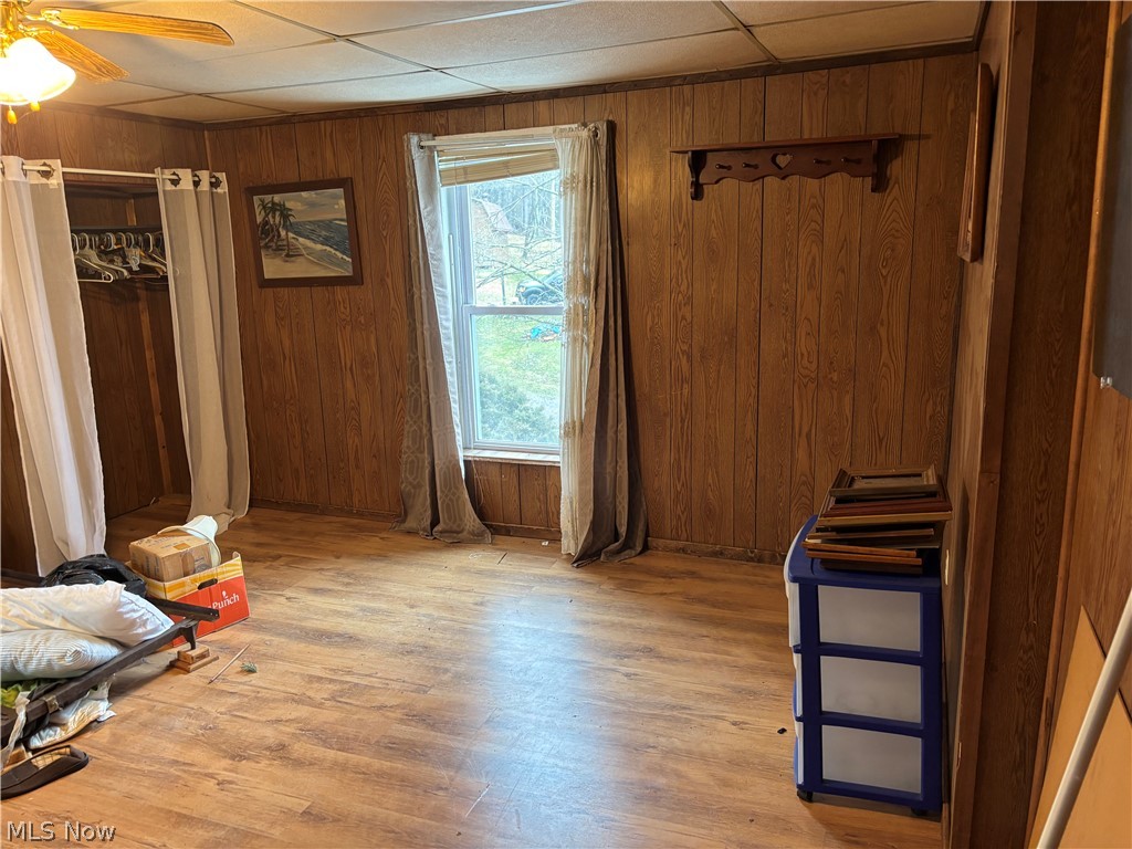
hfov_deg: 67.3
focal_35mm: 26
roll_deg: +1.3
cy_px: 424
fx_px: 850
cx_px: 566
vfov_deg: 53.1
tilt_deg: -11.6
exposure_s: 1/60
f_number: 1.6
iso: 200
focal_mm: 5.96
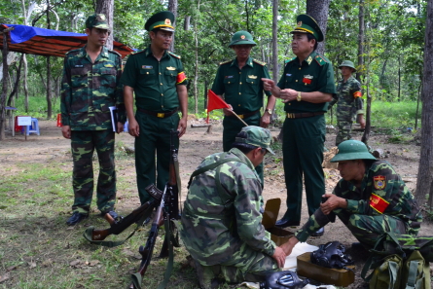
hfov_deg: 51.7
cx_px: 251
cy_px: 143
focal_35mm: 37
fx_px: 445
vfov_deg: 36.0
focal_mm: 20
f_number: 16
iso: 1250
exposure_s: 1/100
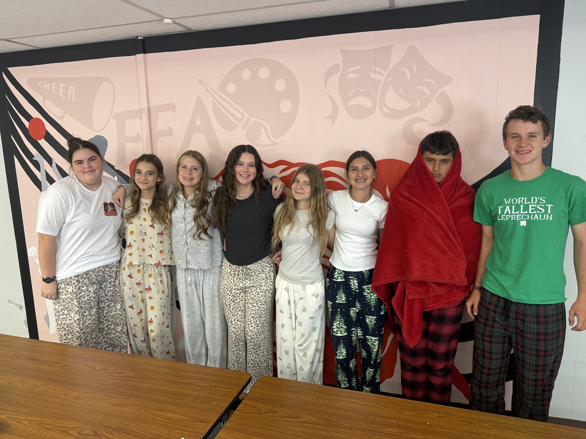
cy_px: 220
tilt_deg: -8.9
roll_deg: +1.0
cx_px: 293
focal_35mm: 24
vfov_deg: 56.8
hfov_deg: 71.6
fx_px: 406
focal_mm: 6.76
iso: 125
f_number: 1.78
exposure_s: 1/60
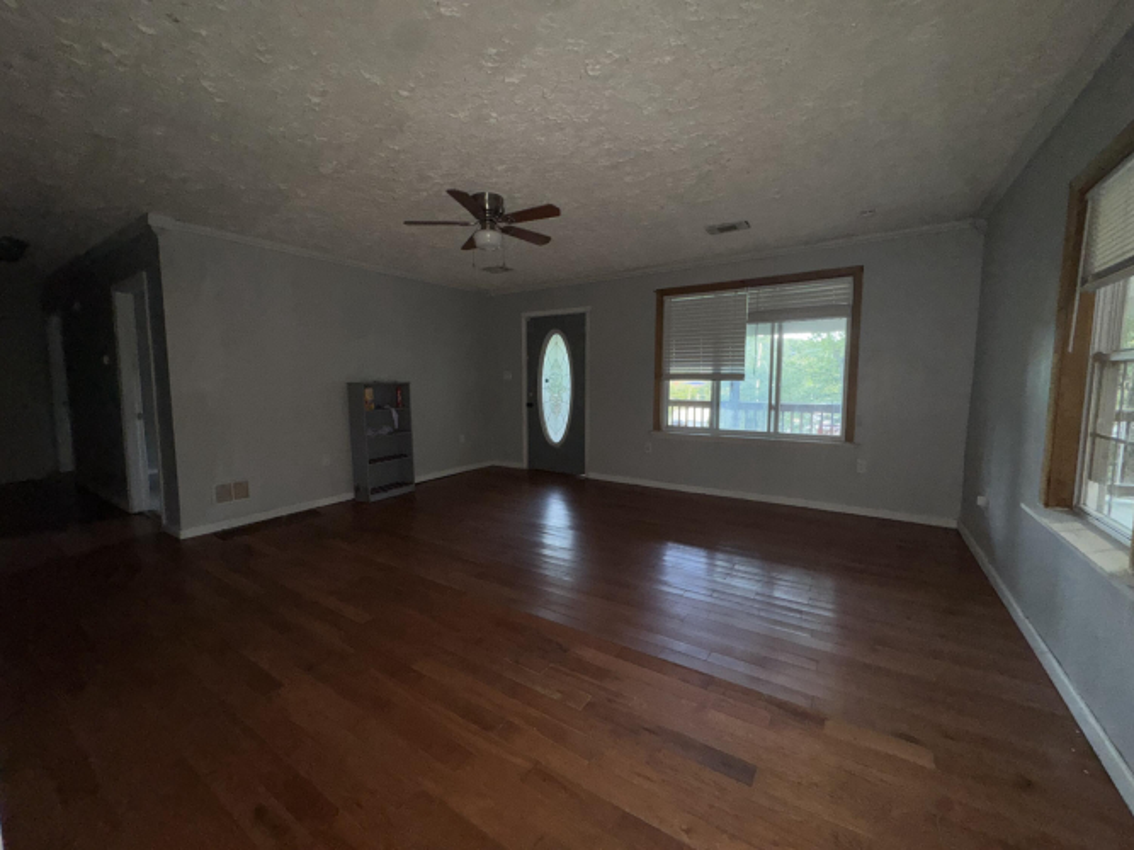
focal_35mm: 14
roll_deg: +0.3
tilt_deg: -6.6
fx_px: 459
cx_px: 567
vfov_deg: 85.7
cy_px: 425
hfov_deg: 102.1
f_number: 2.2
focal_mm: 2.22
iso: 100
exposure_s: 1/40
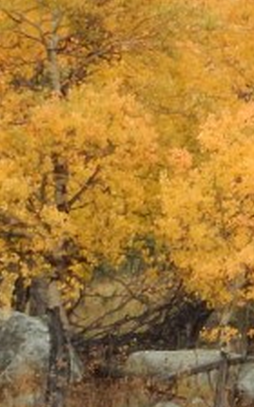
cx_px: 434
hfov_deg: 0.7
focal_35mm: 1836
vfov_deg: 1.1
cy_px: 317
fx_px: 20400
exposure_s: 1/80
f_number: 6.3
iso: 180
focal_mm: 67.8
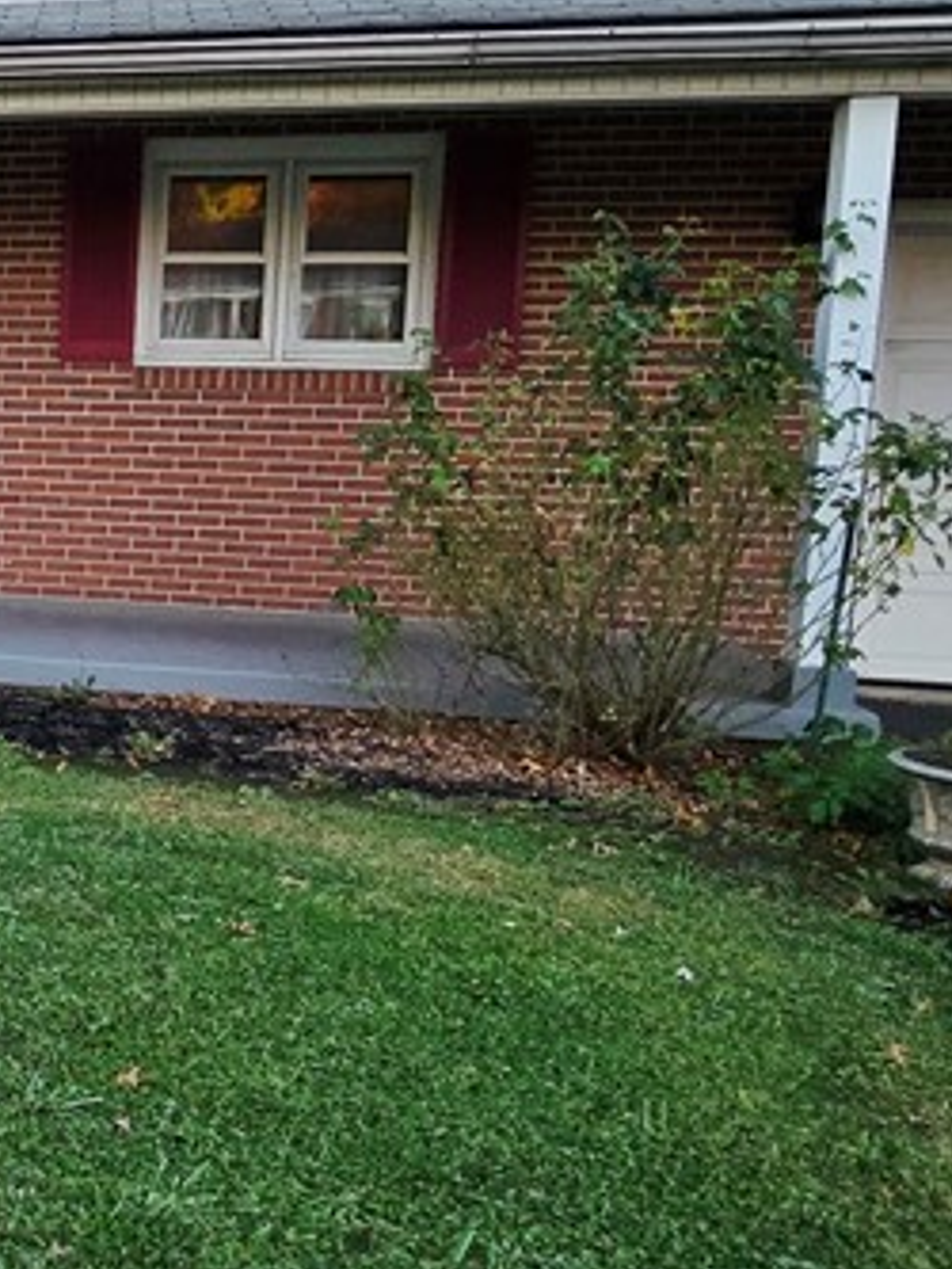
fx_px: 1466
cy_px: 495
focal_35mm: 40
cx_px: -419
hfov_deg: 27.1
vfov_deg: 46.5
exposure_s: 1/182
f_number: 2.2
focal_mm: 2.2
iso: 50
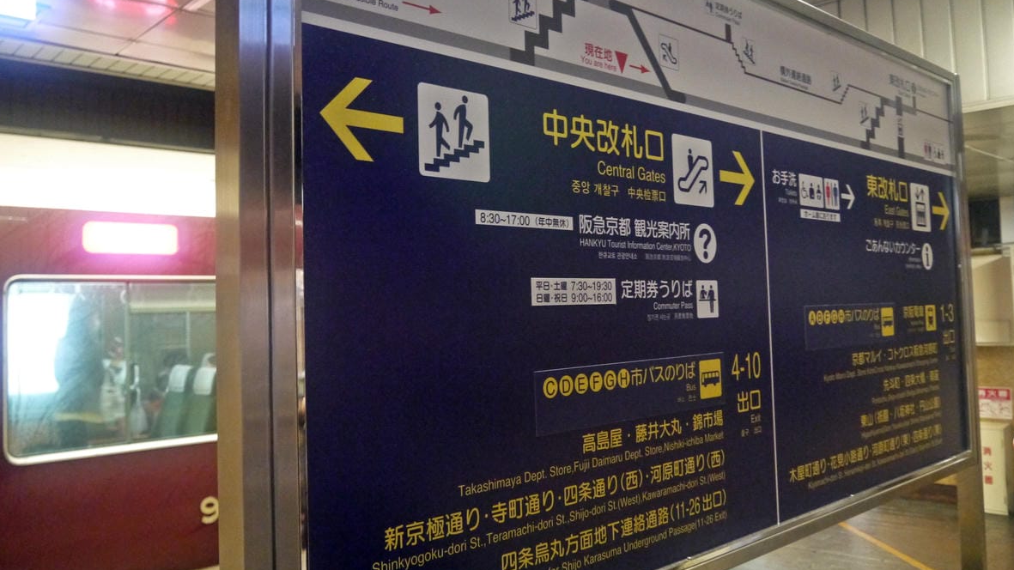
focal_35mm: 31
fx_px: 833
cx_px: 501
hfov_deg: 62.6
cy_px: 267
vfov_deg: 37.8
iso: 1600
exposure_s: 1/30
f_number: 3.5
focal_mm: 14
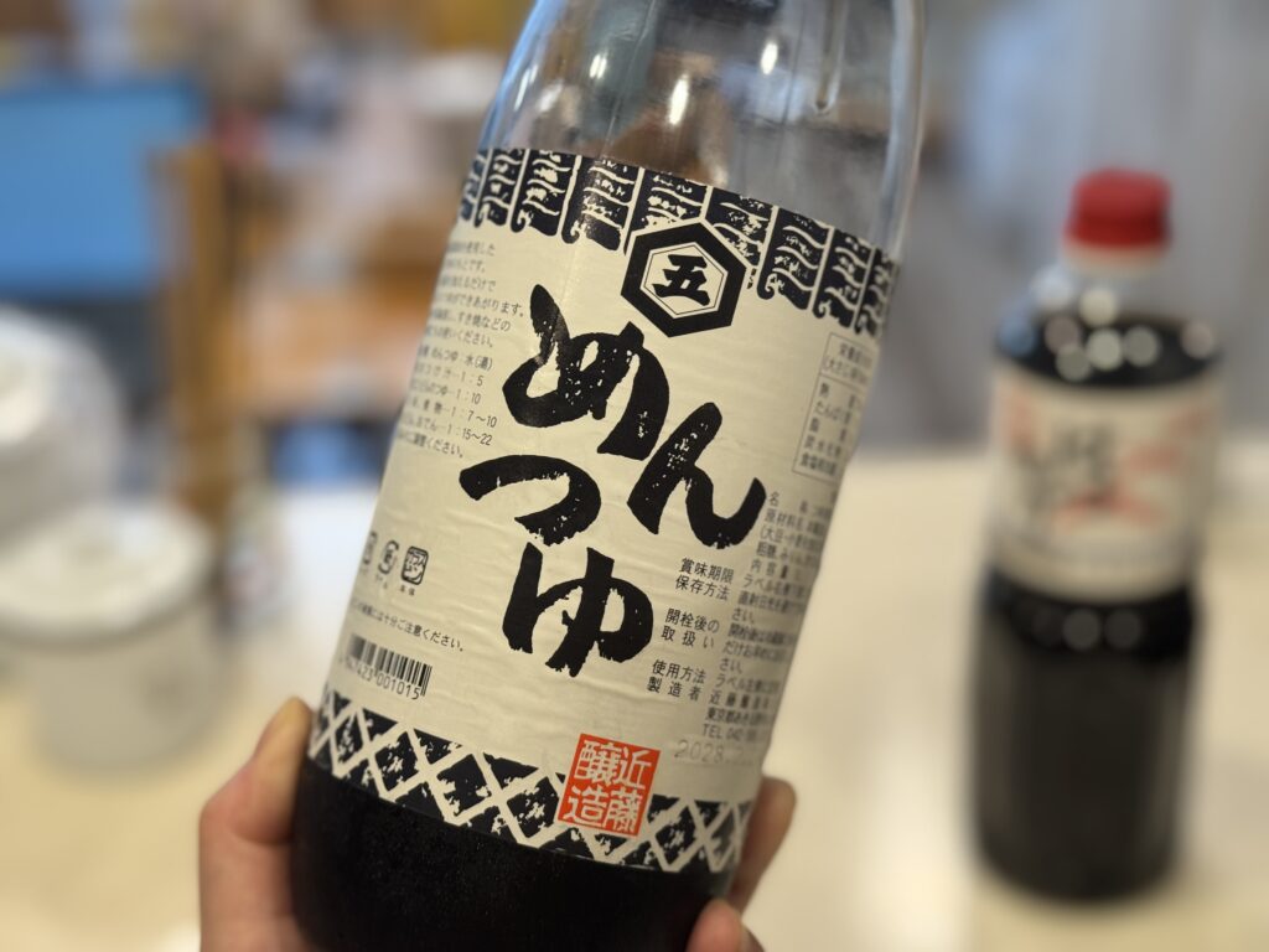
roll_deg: +4.3
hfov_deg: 39.7
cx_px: 634
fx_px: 1760
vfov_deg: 30.3
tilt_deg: -30.0
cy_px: 476
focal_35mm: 48
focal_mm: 6.76
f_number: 1.78
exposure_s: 1/79
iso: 100
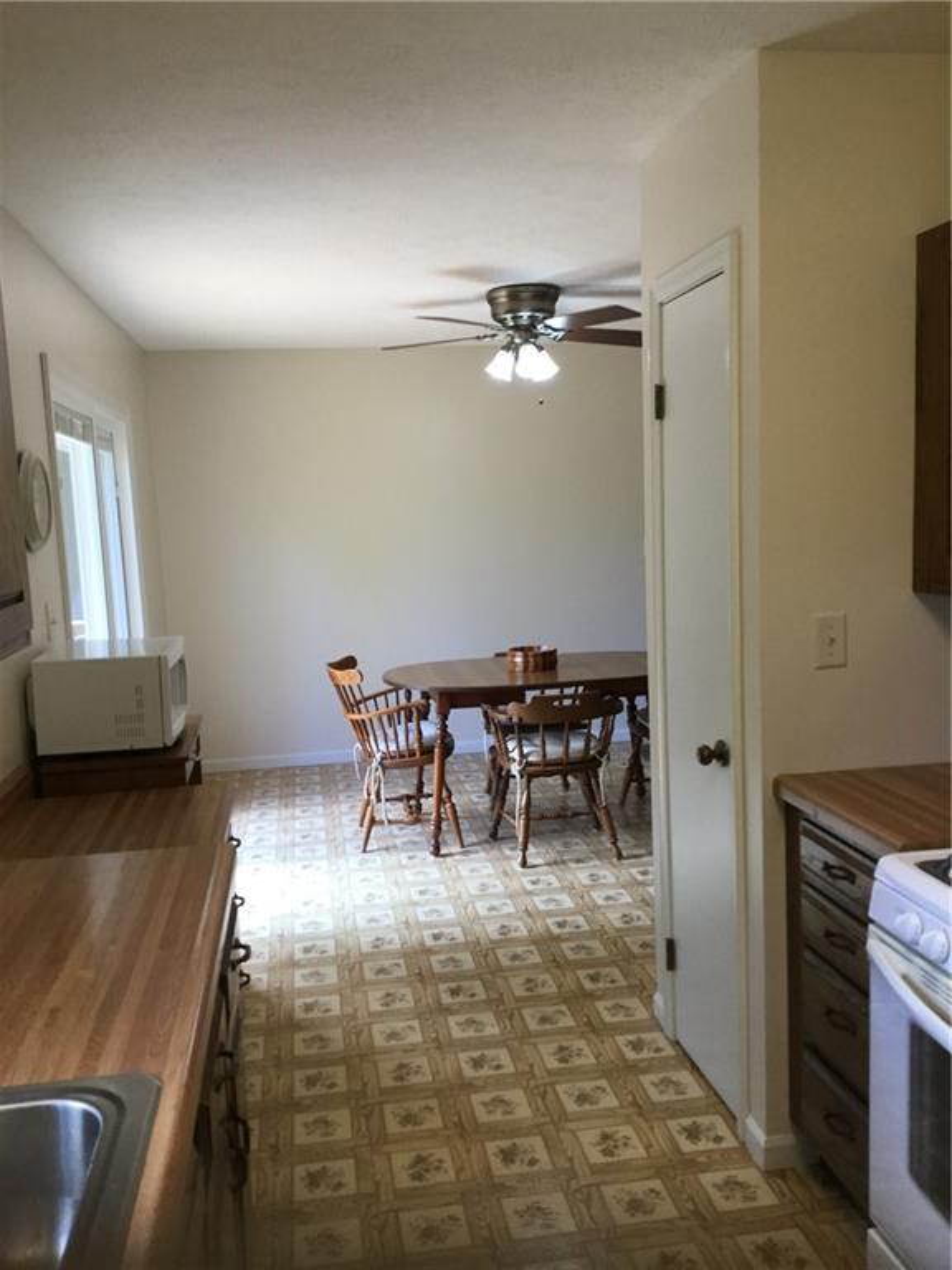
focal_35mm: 31
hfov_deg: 45.4
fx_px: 1137
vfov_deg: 58.4
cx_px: 476
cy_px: 635
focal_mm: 3.3
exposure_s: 1/30
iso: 25
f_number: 2.4
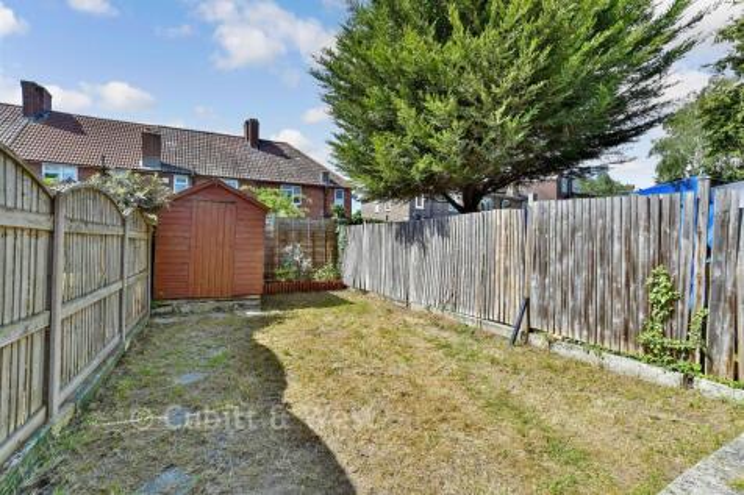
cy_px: 248
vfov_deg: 77.3
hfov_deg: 100.4
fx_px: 310
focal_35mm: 15
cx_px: 372
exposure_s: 1/250
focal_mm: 10
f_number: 8
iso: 160
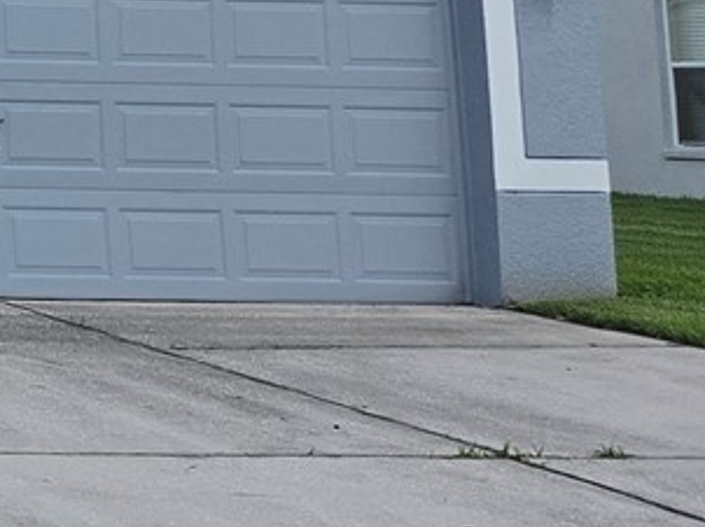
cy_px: -203
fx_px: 2483
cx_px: -1004
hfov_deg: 12.5
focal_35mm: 122
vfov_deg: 11.7
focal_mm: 5.4
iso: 80
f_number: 1.8
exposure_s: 1/6116
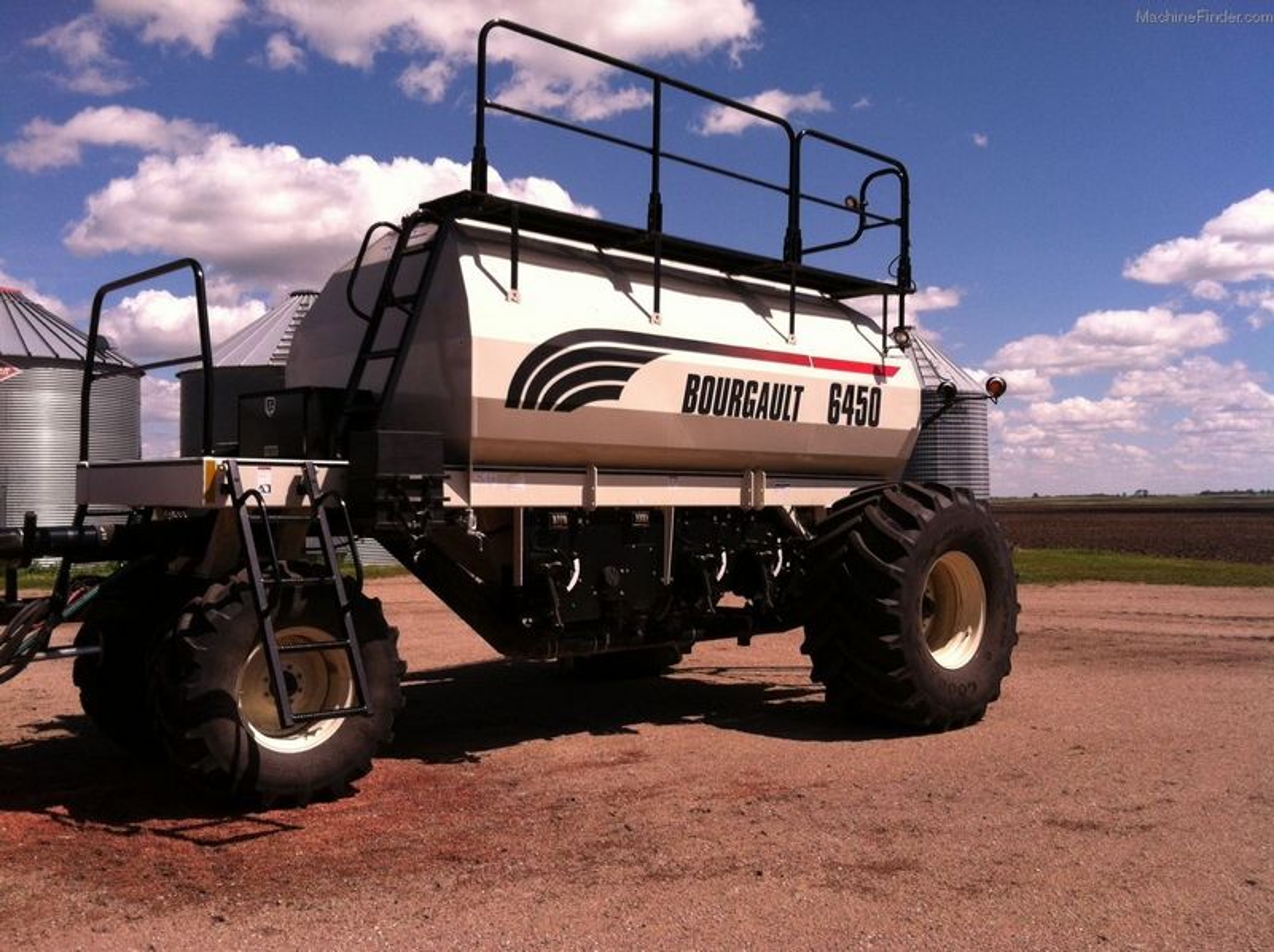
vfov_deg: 40.6
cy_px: 476
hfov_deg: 52.7
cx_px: 637
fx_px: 1287
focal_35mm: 35
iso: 80
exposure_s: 1/1765
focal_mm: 3.85
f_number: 2.8
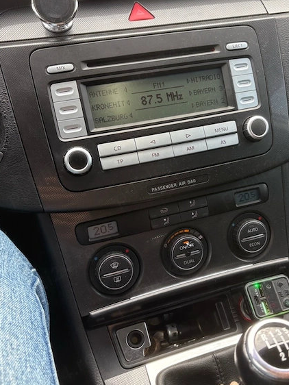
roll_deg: +1.6
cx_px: 185
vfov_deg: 50.1
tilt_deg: -30.7
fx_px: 412
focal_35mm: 37
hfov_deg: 38.4
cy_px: 188
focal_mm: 5.96
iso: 64
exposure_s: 1/233
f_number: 1.6
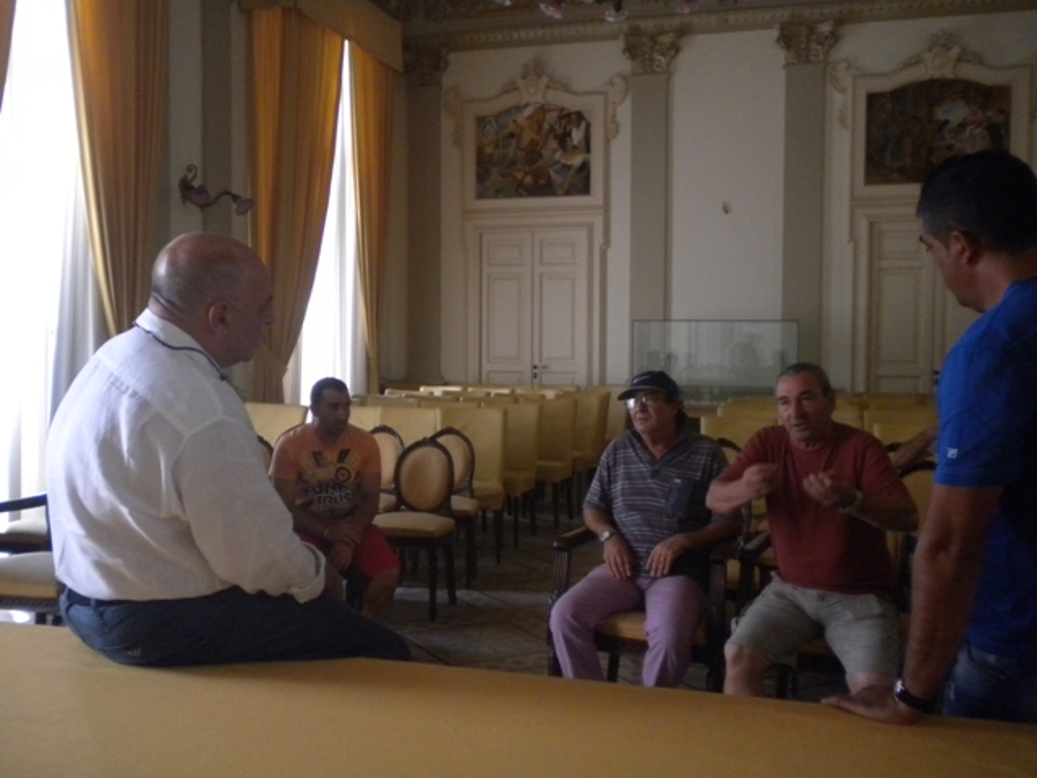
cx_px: 518
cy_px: 389
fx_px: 1049
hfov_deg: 52.6
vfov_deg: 40.7
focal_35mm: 35
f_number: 3.1
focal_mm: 6.3
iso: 400
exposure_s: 1/41
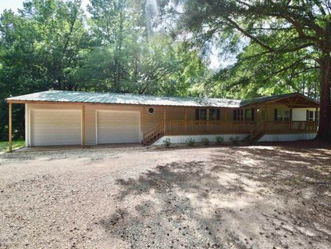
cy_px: 123
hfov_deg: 90.7
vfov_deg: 74.7
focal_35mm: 17
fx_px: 163
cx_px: 183
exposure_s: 1/250
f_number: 8
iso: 200
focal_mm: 10
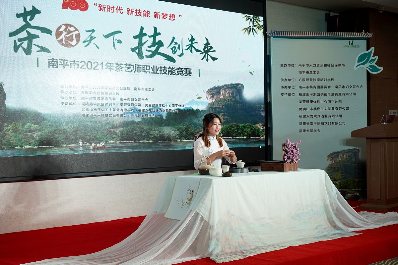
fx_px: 630
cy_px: 132
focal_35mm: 57
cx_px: 199
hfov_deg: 35.1
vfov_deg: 23.8
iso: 640
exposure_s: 1/125
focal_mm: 57
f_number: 5.6
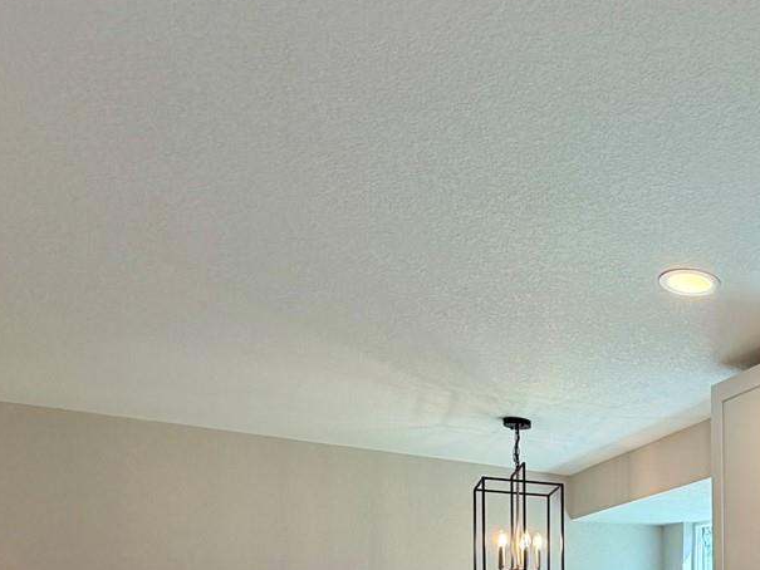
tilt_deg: -0.3
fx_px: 813
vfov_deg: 33.5
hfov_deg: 39.2
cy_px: 634
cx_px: 871
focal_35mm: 37
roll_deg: +0.6
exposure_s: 1/154
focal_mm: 2.22
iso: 50
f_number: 2.2
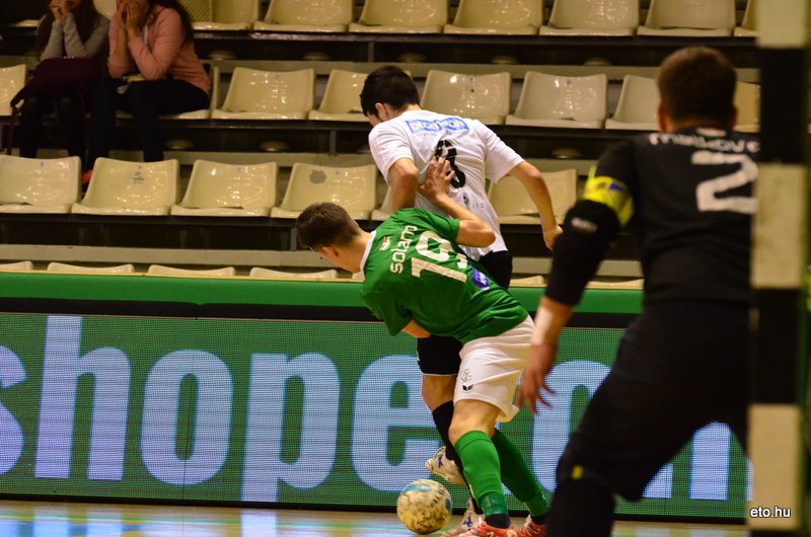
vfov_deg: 5.5
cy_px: 268
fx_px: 5564
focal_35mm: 248
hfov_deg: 8.3
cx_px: 406
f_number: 5
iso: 4000
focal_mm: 165
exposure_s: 1/400
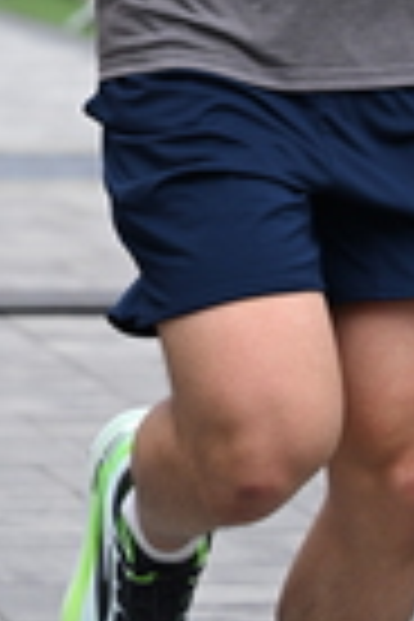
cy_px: -554
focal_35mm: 280
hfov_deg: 4.9
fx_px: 4830
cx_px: -47
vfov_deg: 7.1
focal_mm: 70
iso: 640
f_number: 2.8
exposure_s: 1/2000
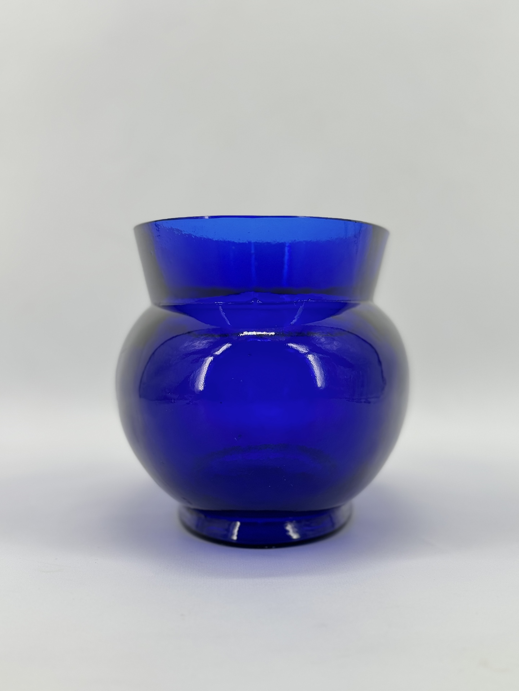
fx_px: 960
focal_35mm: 48
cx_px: 260
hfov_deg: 30.3
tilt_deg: -0.9
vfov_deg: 39.7
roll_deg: -0.4
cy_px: 346
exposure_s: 1/715
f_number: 1.78
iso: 64
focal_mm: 6.86
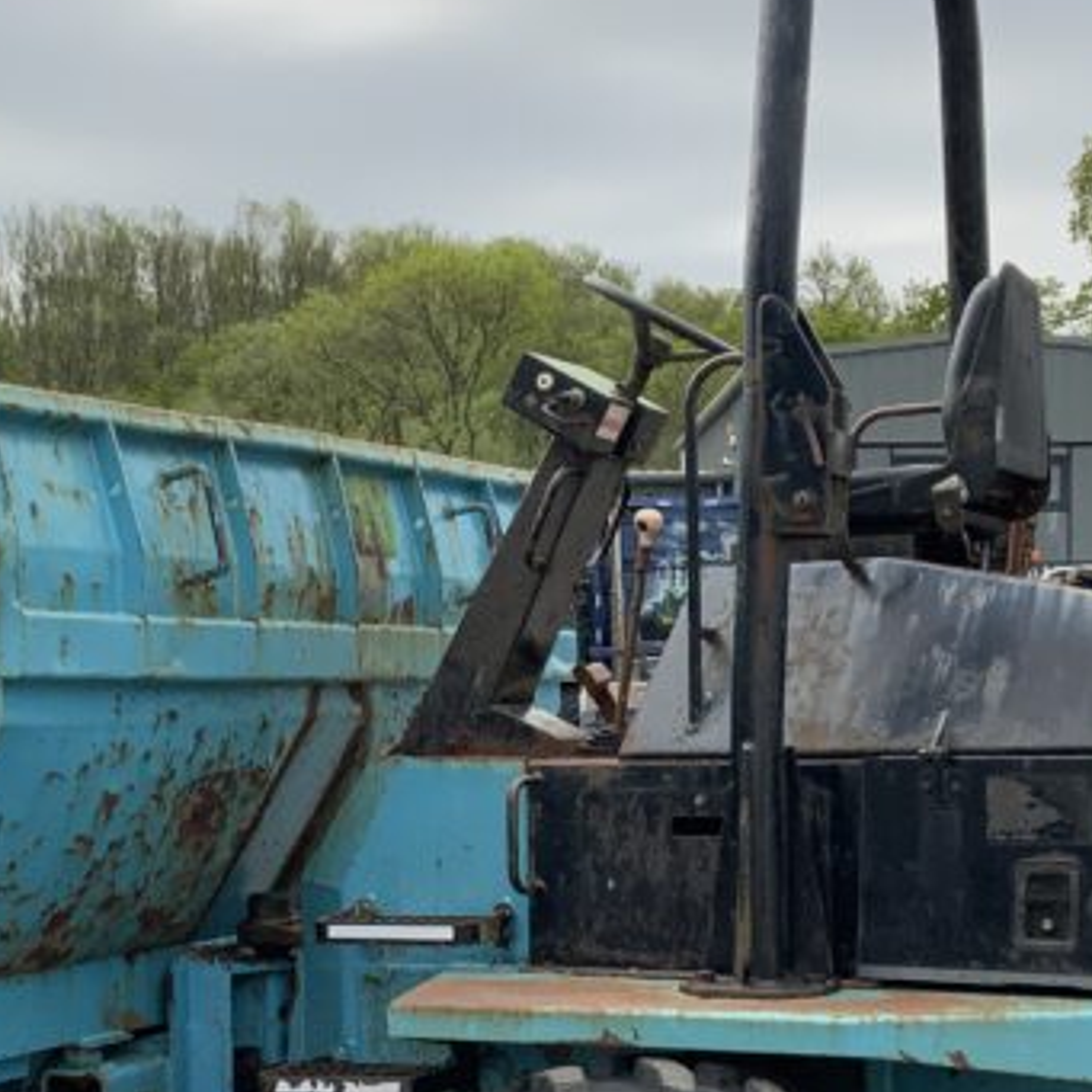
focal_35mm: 77
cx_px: 519
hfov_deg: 22.5
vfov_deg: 22.3
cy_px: 820
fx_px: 2748
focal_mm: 3
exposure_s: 1/1786
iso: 16
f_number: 1.8
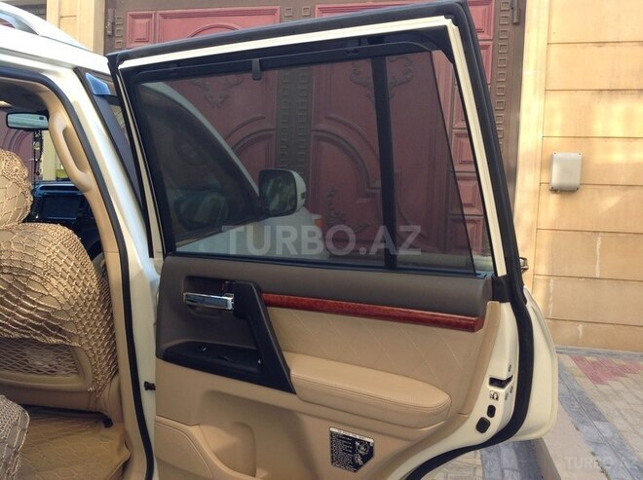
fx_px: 649
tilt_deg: -1.4
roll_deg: -2.8
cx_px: 322
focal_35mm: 35
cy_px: 240
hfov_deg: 52.7
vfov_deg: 40.6
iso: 50
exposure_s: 1/153
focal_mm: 4.28
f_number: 2.4
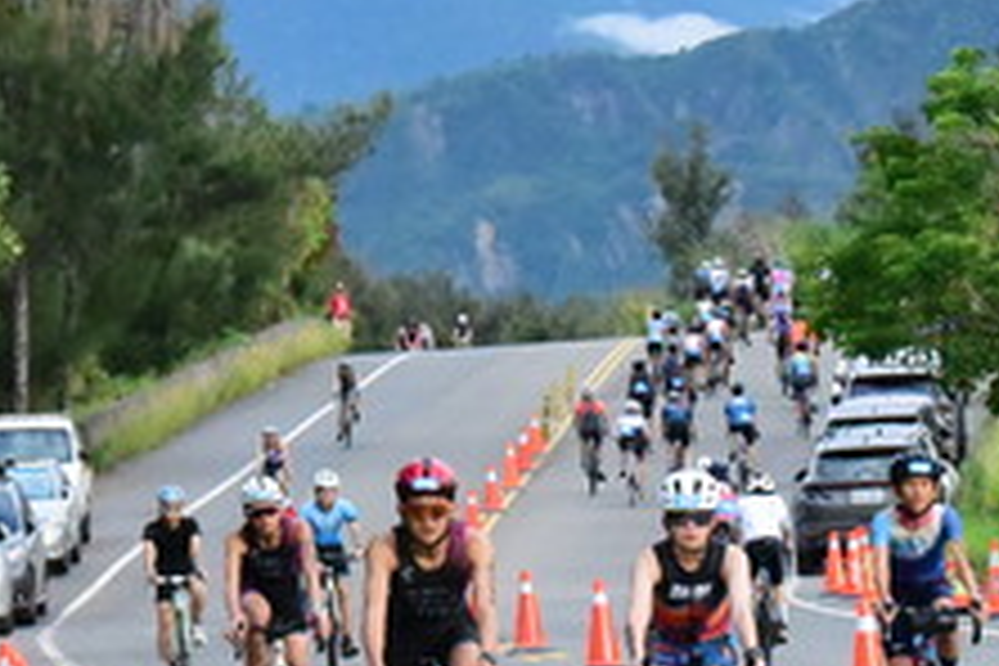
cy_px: 542
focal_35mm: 386
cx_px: 450
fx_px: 10711
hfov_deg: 5.3
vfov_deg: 3.6
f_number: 13
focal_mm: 110
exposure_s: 1/2500
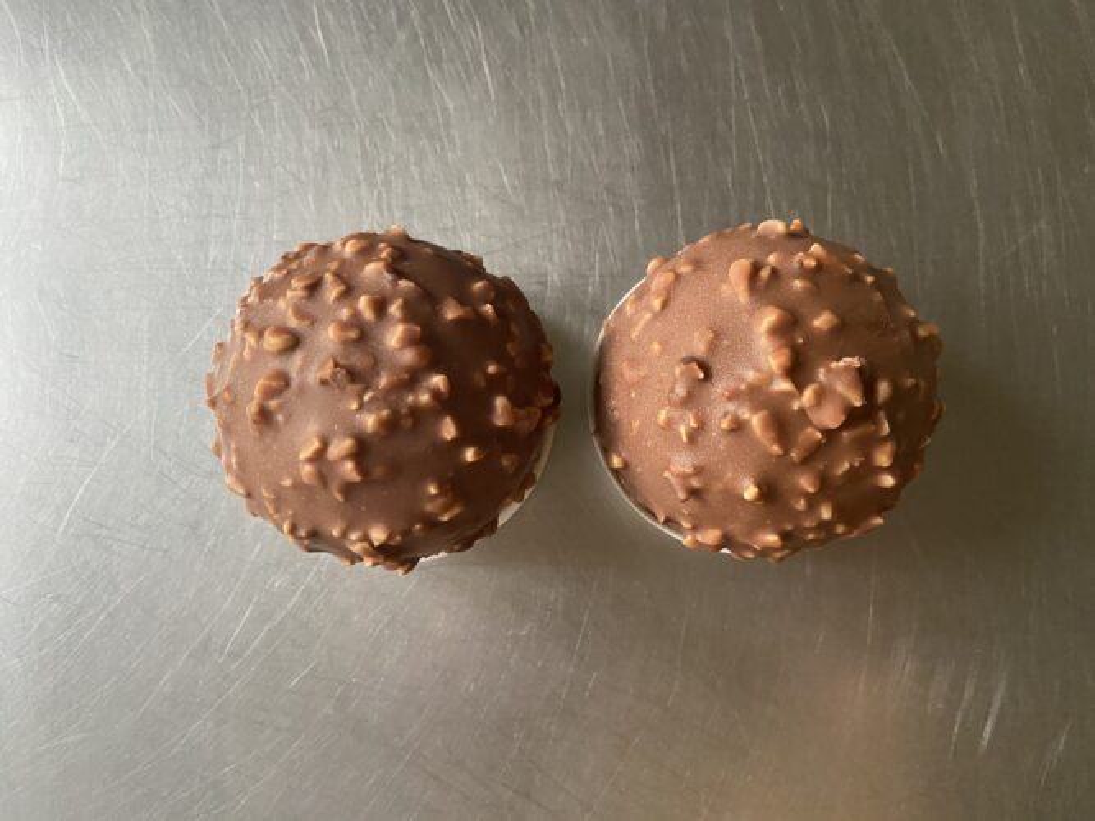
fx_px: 822
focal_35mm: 26
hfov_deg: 67.3
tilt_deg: -84.2
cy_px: 410
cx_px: 548
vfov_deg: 53.0
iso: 500
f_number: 1.8
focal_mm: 4.25
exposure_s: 1/60
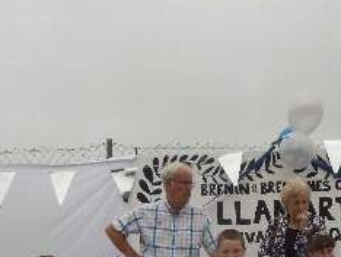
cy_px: 293
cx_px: 268
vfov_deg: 13.5
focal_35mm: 107
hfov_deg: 18.2
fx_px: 1055
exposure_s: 1/320
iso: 100
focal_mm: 6
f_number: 3.5
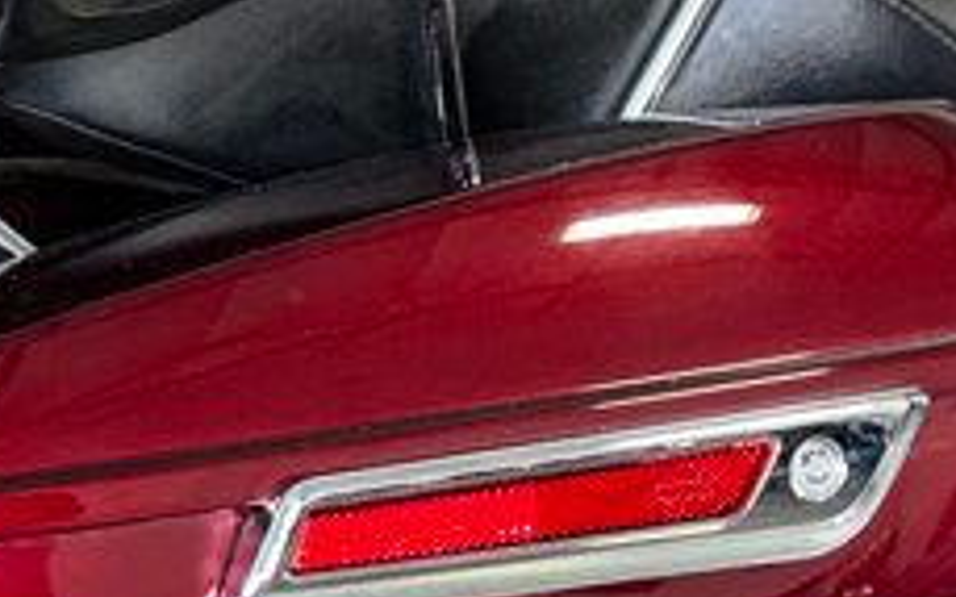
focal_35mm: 114
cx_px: -330
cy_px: 125
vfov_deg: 11.4
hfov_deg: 17.1
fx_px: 2969
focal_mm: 6.76
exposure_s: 1/19
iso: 64
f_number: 1.78
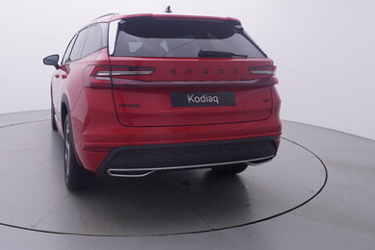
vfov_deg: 40.8
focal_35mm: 32
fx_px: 330
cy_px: 79
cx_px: 127
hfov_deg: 58.0
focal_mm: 15
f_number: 5
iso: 200
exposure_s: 1/80
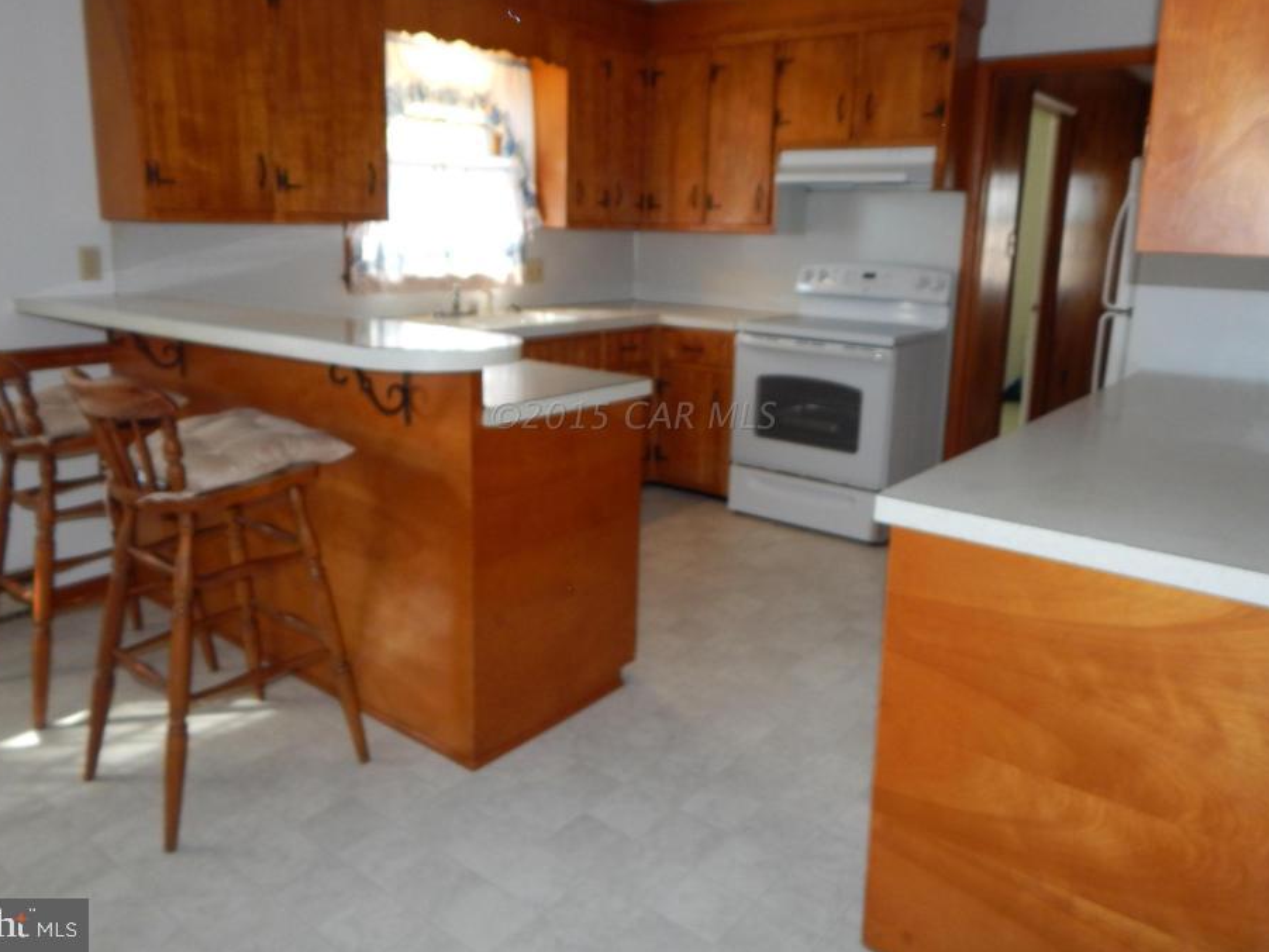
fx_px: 917
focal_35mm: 25
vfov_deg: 54.7
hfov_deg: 69.4
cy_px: 415
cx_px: 634
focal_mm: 4
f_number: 3
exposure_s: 1/30
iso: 200
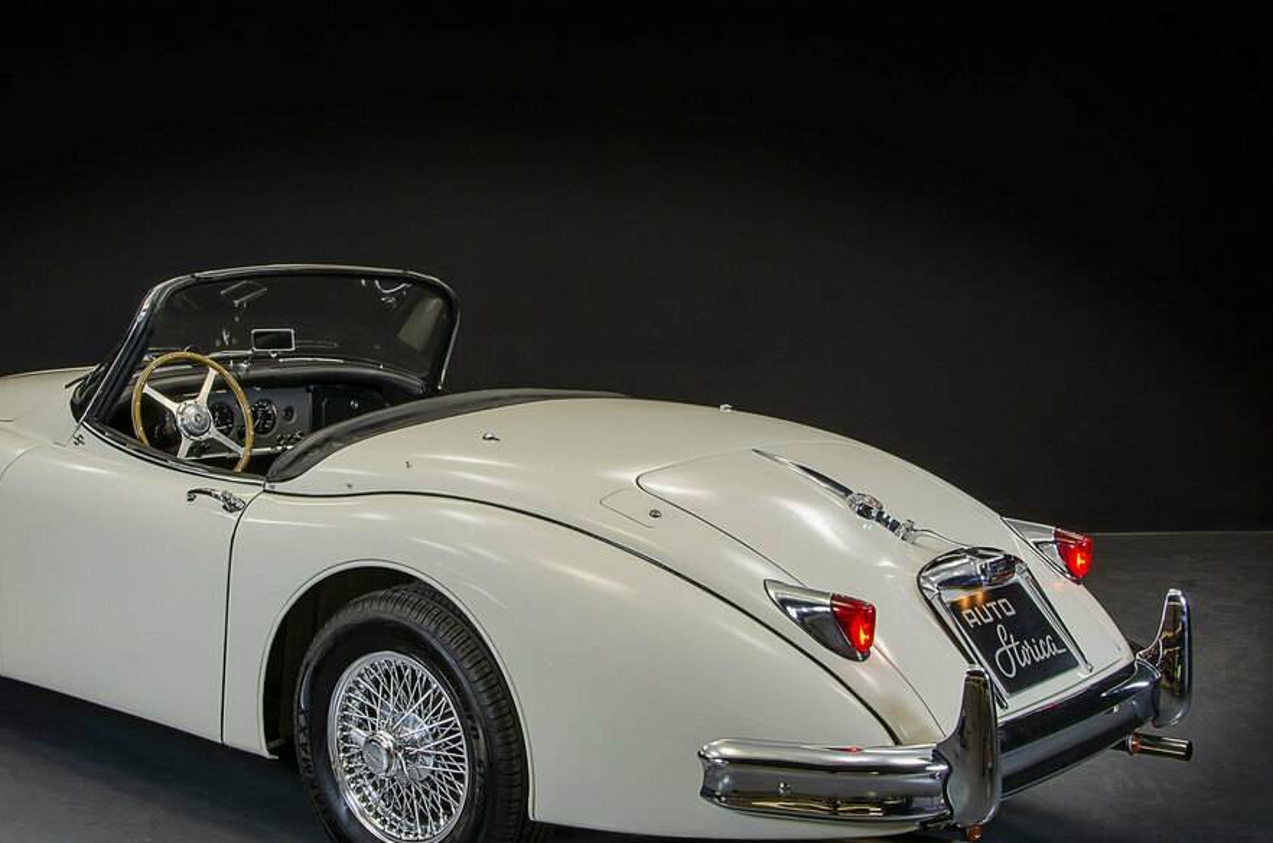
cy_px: 458
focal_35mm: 49
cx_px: 498
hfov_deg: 40.2
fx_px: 1729
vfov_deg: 27.4
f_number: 13
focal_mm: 24
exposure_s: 1/1.67
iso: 200
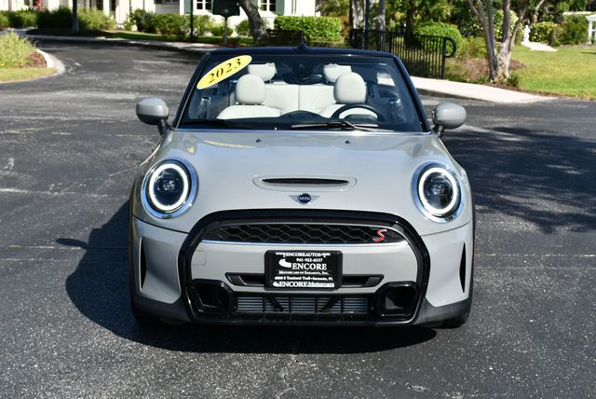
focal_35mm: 64
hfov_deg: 31.4
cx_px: 298
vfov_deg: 21.3
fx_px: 1060
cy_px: 200
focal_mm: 32
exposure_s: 1/250
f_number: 8
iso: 140
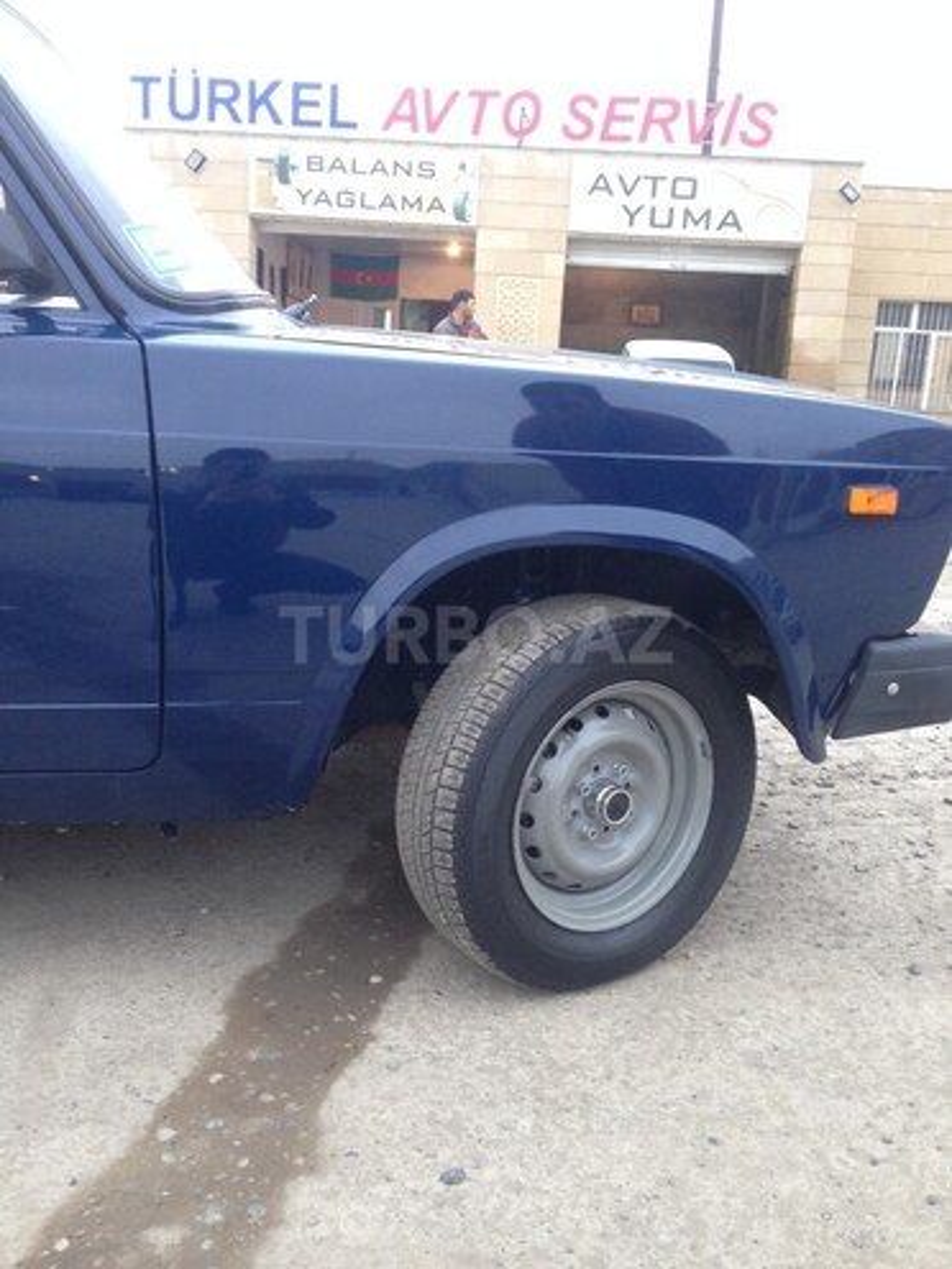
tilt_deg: -11.0
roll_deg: -3.7
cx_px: 476
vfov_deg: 55.4
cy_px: 634
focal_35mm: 33
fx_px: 1210
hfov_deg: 42.9
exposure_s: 1/20
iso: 125
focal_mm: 4.12
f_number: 2.4
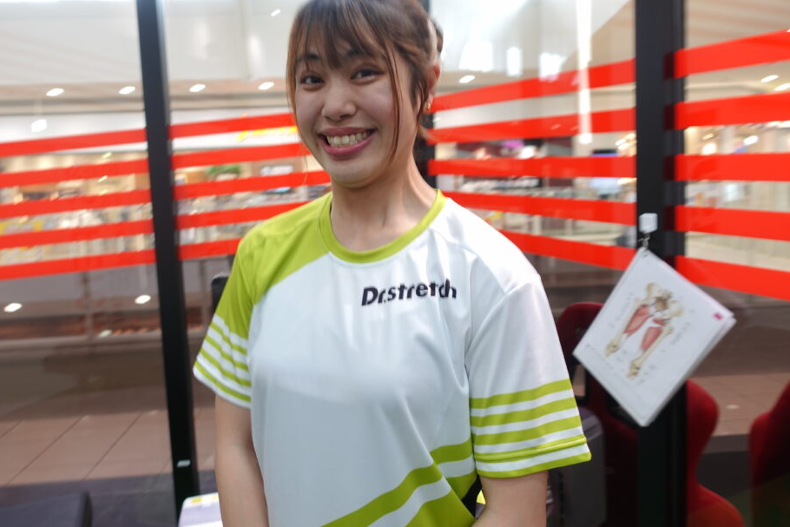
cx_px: 379
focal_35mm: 27
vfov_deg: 47.9
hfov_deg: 67.3
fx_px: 593
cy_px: 250
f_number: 2
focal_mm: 9.4
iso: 80
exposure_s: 1/30
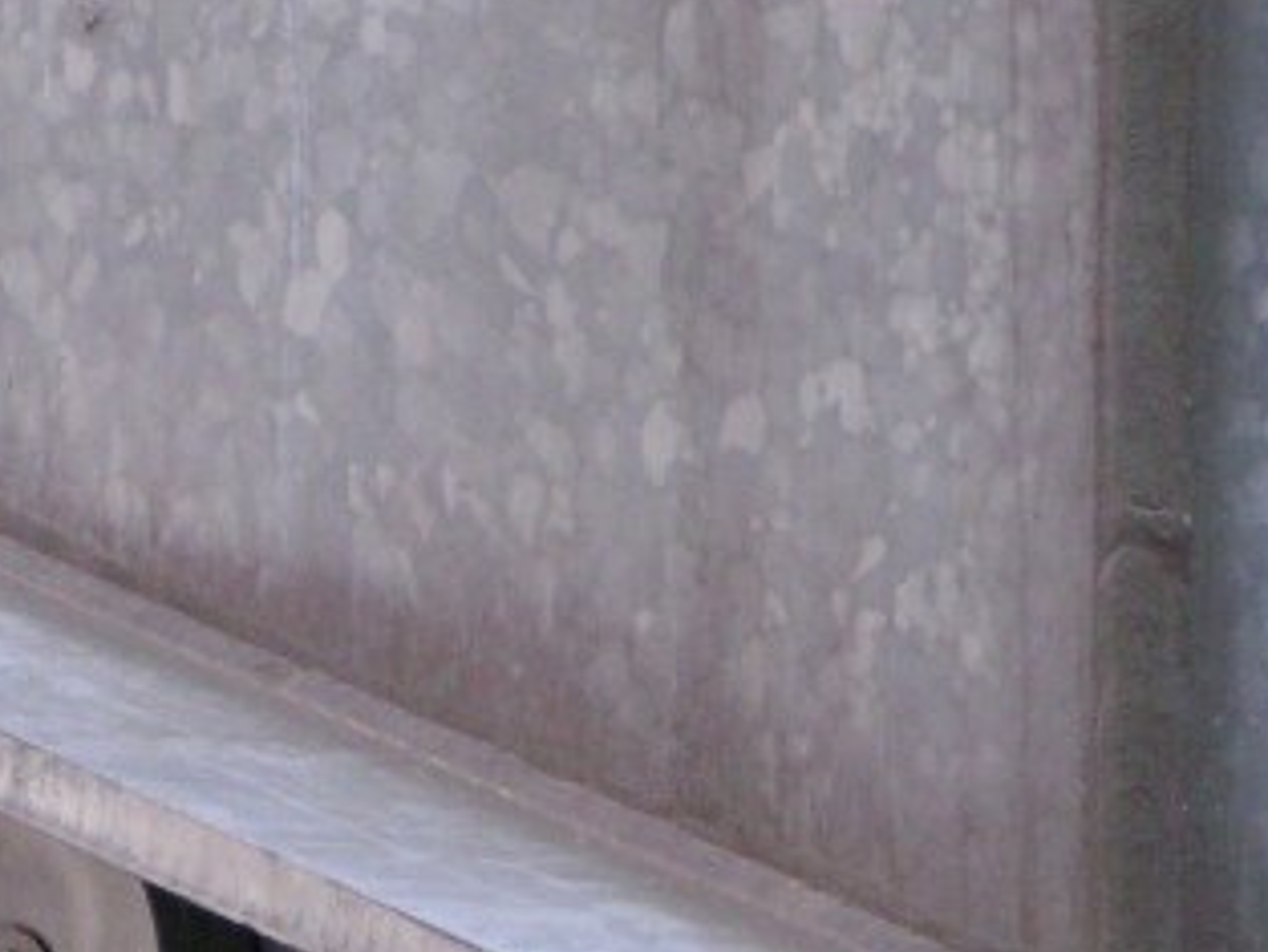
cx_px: 547
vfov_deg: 3.9
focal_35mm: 383
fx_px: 14035
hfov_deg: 5.2
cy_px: 1021
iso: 200
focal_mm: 22.9
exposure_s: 1/100
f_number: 3.5
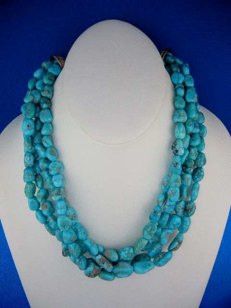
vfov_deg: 60.0
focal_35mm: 30
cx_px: 116
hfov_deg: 46.8
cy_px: 154
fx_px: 267
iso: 160
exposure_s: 1/47.4
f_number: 3.5
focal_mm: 5.4
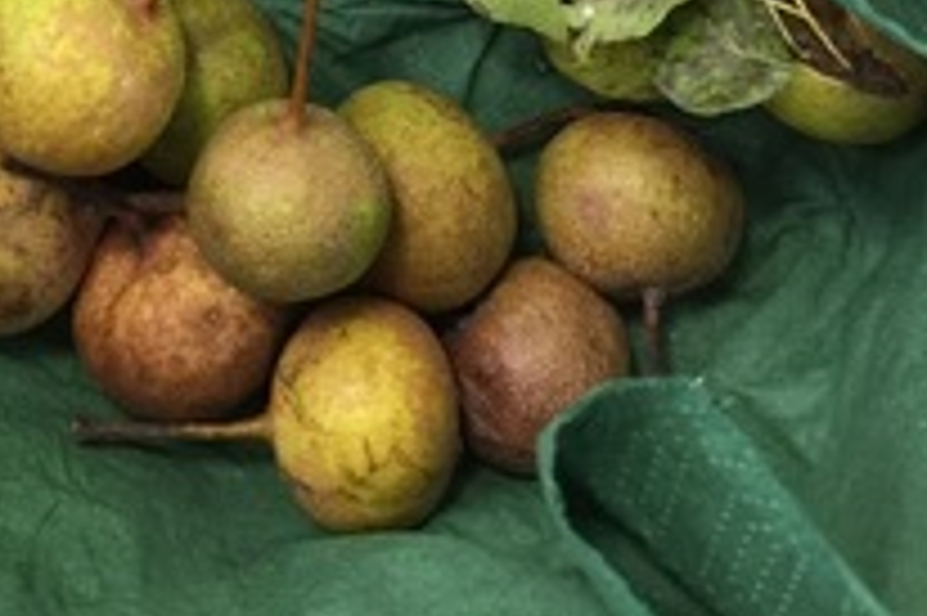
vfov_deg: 15.5
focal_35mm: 75
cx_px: 243
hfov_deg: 26.7
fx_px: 1930
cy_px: -504
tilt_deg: -75.0
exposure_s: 1/17
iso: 125
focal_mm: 4.15
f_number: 2.2
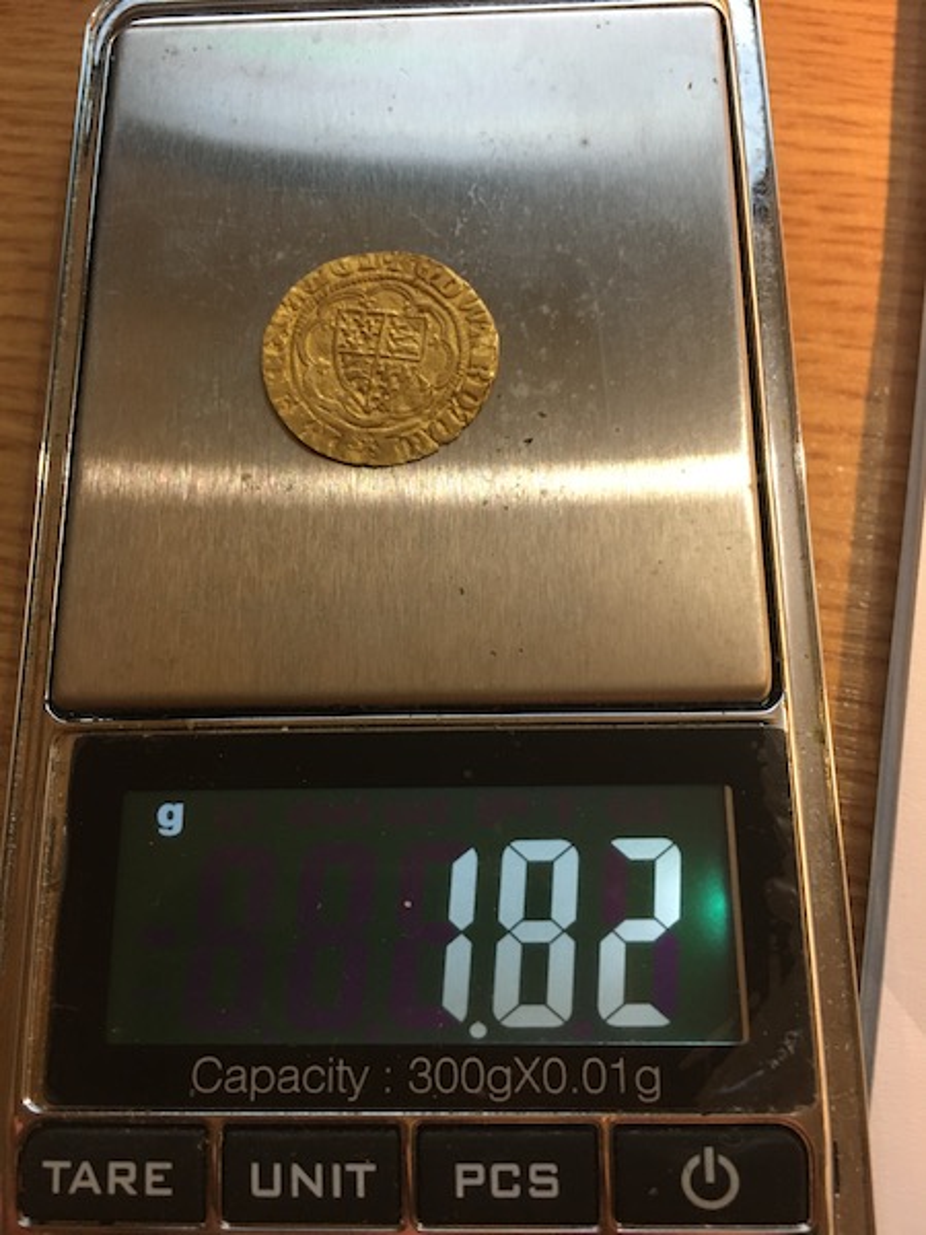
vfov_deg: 61.7
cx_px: 463
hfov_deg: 48.2
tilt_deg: -74.2
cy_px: 618
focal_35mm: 29
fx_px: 1034
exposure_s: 1/33
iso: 200
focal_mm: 4.15
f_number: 2.2
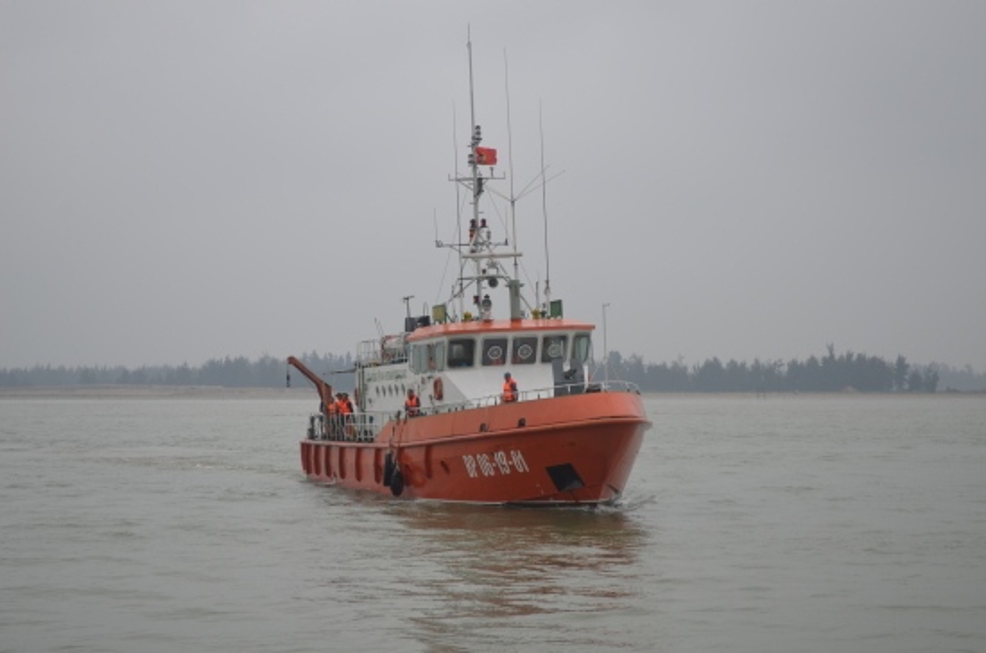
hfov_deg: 24.7
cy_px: 326
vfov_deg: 16.5
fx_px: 2254
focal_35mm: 82
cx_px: 493
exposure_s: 1/125
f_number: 5.6
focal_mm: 55
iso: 200
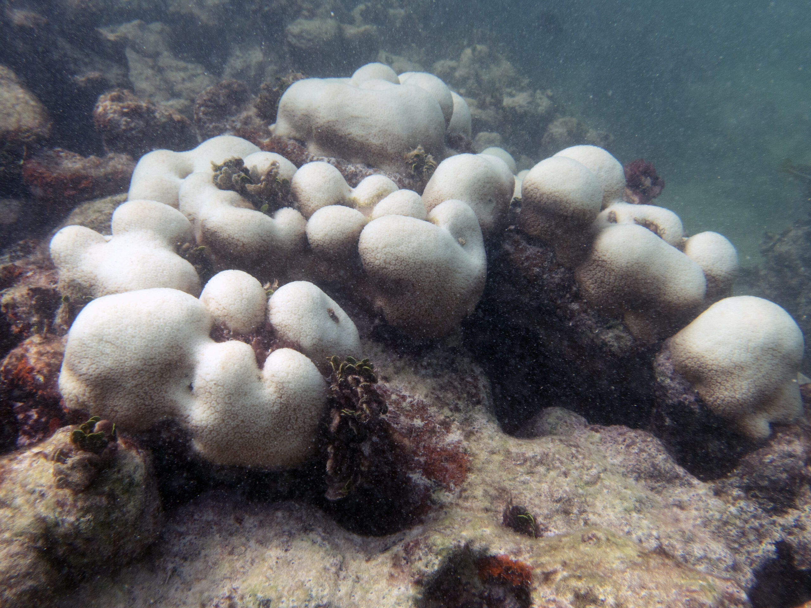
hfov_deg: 60.0
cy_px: 304
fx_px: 703
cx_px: 406
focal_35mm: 30
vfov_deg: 46.8
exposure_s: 1/640
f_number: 3.2
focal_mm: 5.5
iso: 100
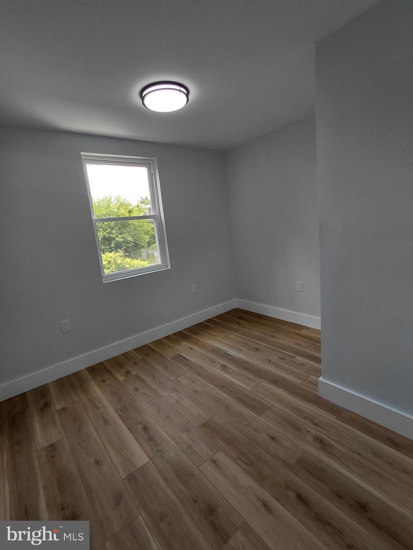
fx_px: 255
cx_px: 206
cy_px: 275
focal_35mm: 16
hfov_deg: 78.1
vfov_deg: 94.5
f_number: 2.2
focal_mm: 1.64
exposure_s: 1/120
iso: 64
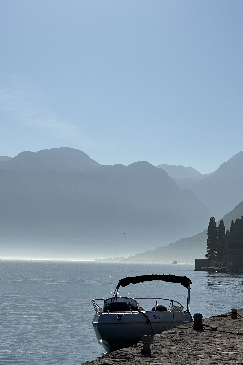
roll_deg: -2.4
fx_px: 911
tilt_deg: +4.2
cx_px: 97
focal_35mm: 90
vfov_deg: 22.6
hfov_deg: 15.2
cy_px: 203
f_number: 2.8
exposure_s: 1/3311
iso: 25
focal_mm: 9
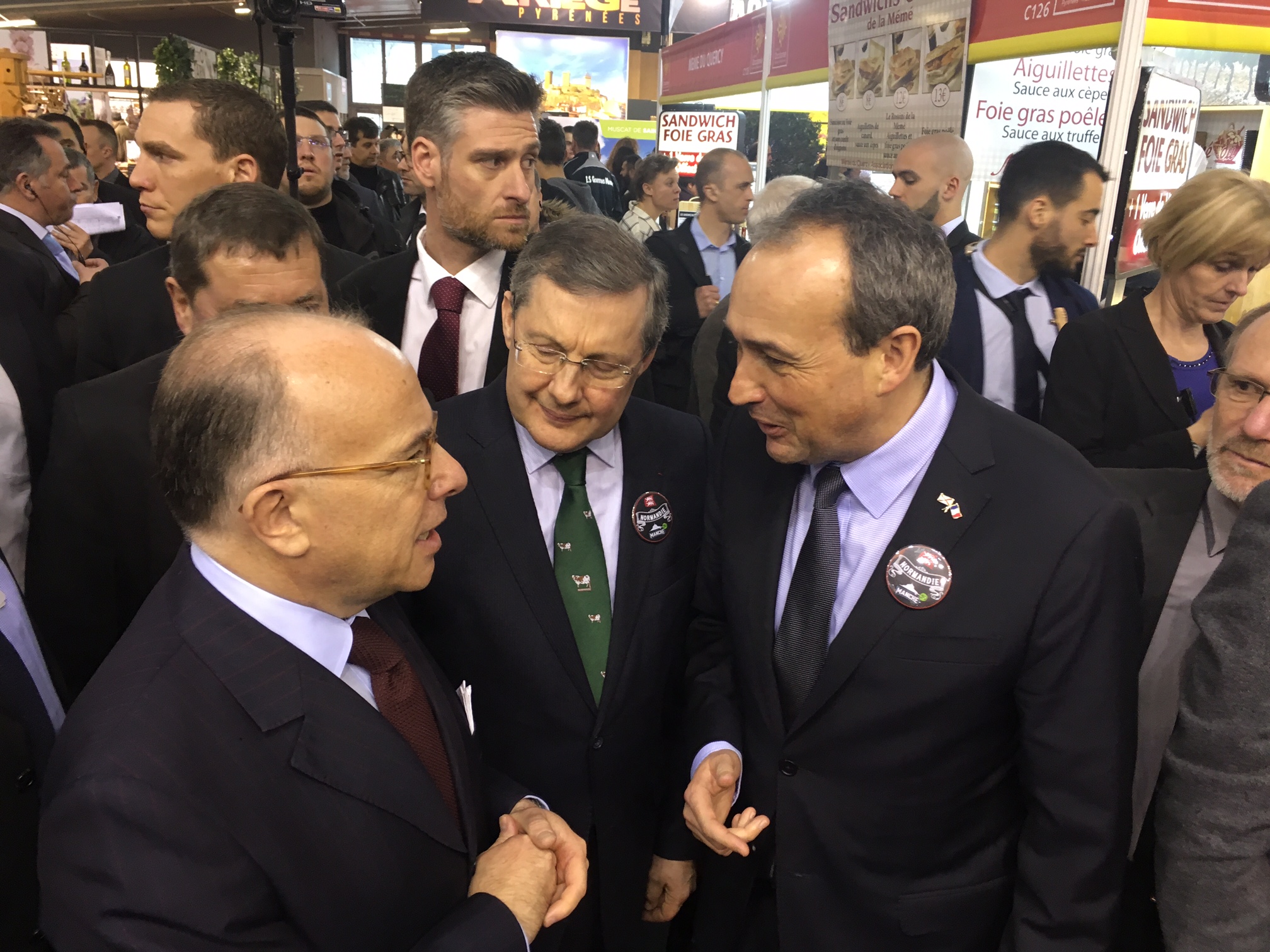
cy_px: 476
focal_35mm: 29
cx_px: 635
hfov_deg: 61.7
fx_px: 1064
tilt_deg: -18.0
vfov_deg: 48.2
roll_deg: -2.0
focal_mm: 4.15
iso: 100
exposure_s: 1/33
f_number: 2.2
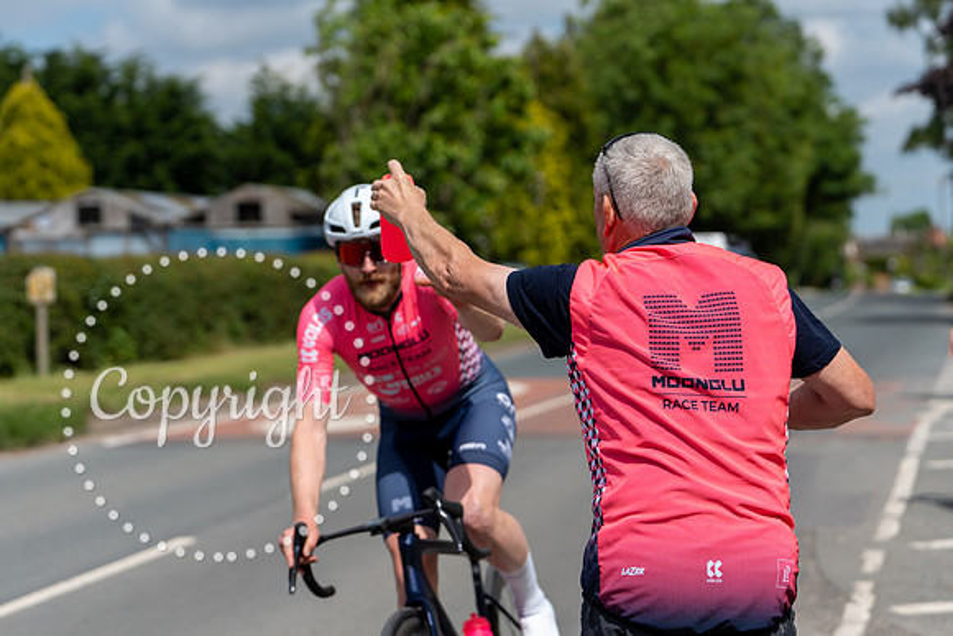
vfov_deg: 15.0
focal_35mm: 91
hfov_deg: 22.4
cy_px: 318
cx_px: 476
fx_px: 2409
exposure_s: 1/1250
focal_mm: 91
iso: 100
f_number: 3.5
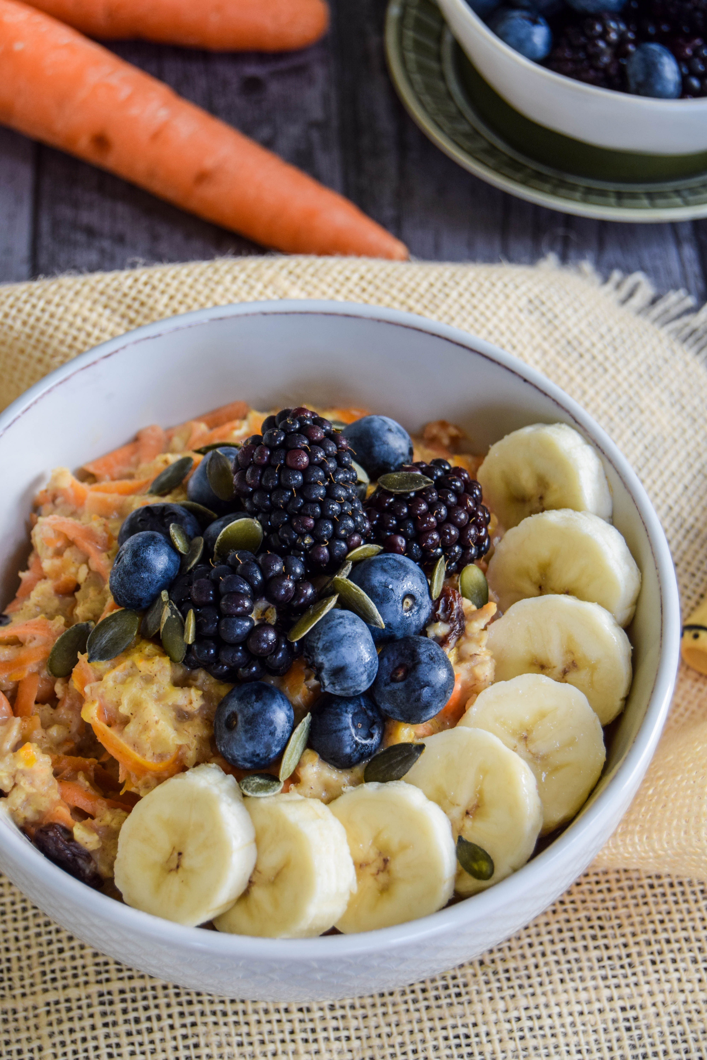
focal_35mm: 78
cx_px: 354
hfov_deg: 17.5
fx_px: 2298
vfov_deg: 26.0
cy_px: 530
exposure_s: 1/60
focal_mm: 52
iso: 400
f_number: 5.6
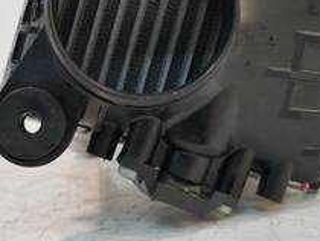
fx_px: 592
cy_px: 38
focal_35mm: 64
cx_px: 171
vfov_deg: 22.6
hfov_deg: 30.2
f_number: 3.5
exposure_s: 1/125
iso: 1000
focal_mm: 14
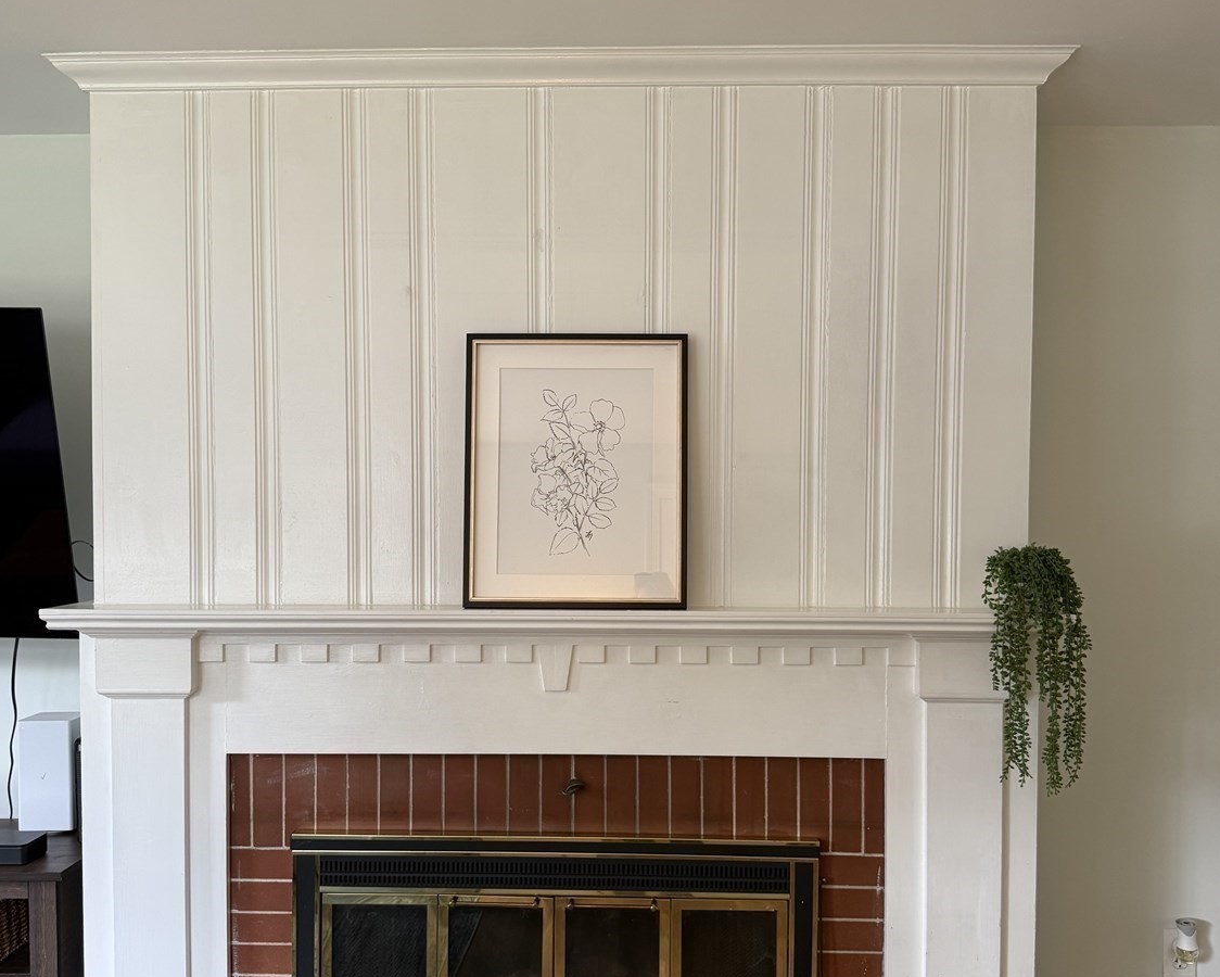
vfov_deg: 45.8
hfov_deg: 55.6
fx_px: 1156
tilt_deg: -1.5
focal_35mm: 32
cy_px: 529
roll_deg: -0.5
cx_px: 607
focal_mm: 6.76
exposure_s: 1/120
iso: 160
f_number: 1.78
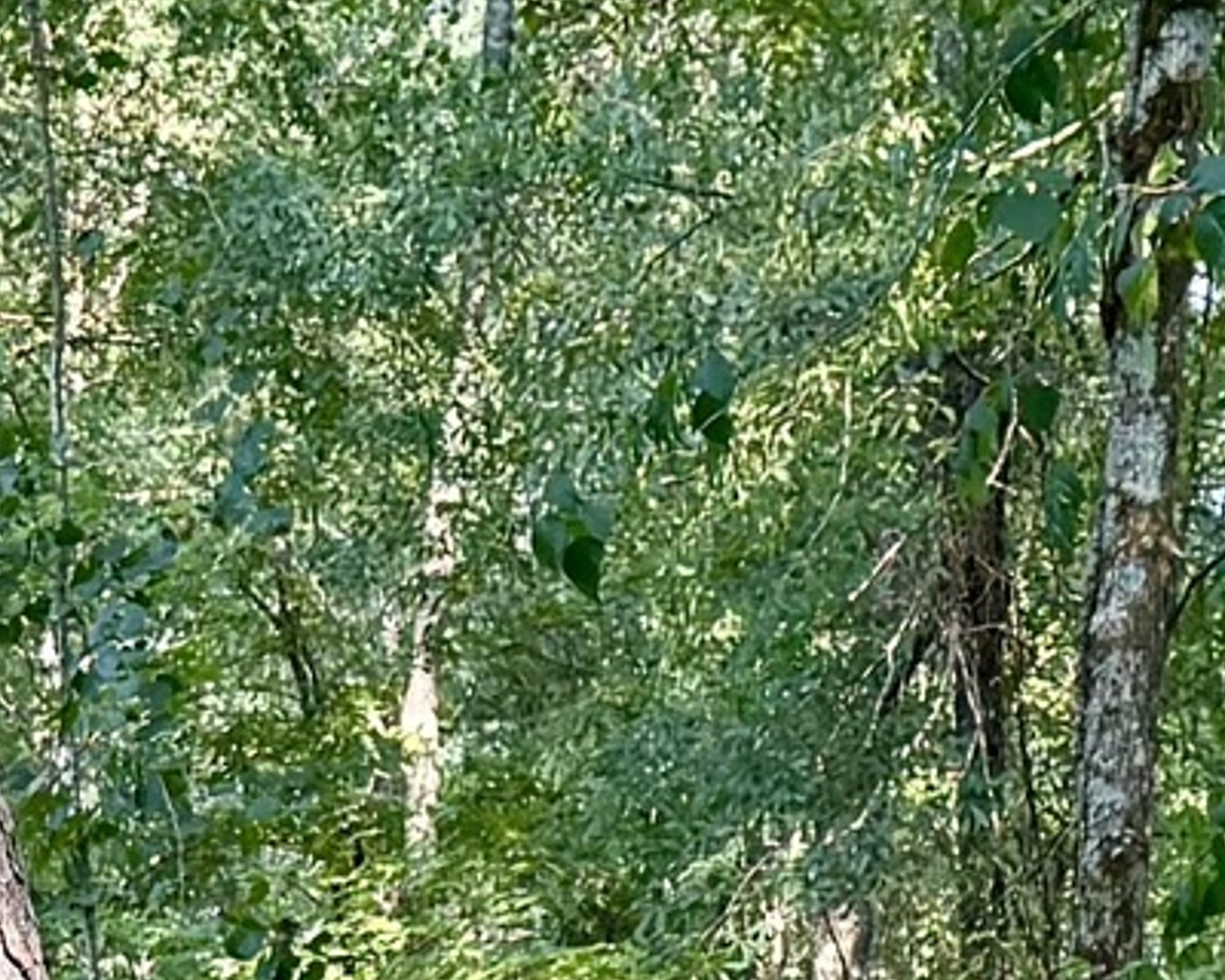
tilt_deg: +0.0
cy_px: 1479
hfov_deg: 10.5
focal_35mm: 180
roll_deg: -0.3
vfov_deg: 8.4
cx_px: -239
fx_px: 6526
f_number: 1.78
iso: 125
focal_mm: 6.76
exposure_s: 1/242
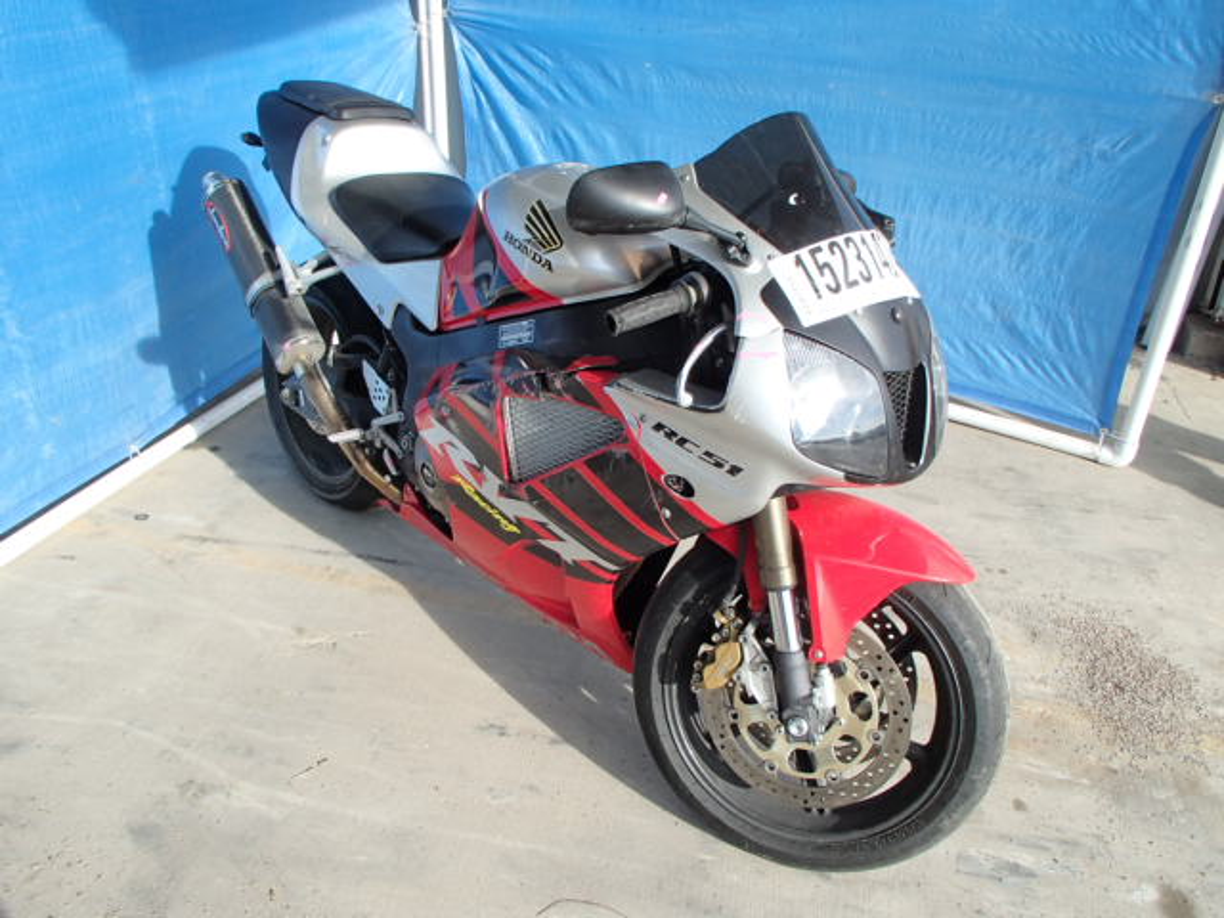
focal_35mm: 28
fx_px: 990
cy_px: 459
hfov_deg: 63.4
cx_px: 612
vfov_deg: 49.7
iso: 100
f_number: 3.9
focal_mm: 5
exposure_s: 1/200
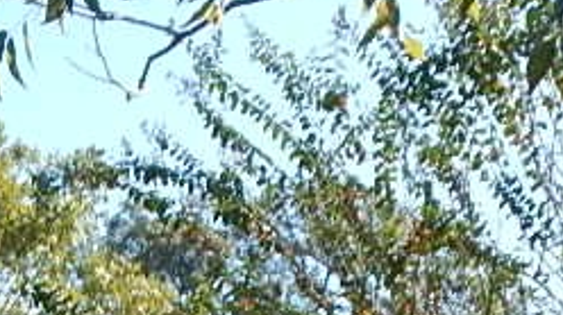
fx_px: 2625
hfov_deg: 12.2
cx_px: 150
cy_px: 963
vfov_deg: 6.3
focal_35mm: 176
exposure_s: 1/640
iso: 125
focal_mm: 4.5
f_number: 3.1
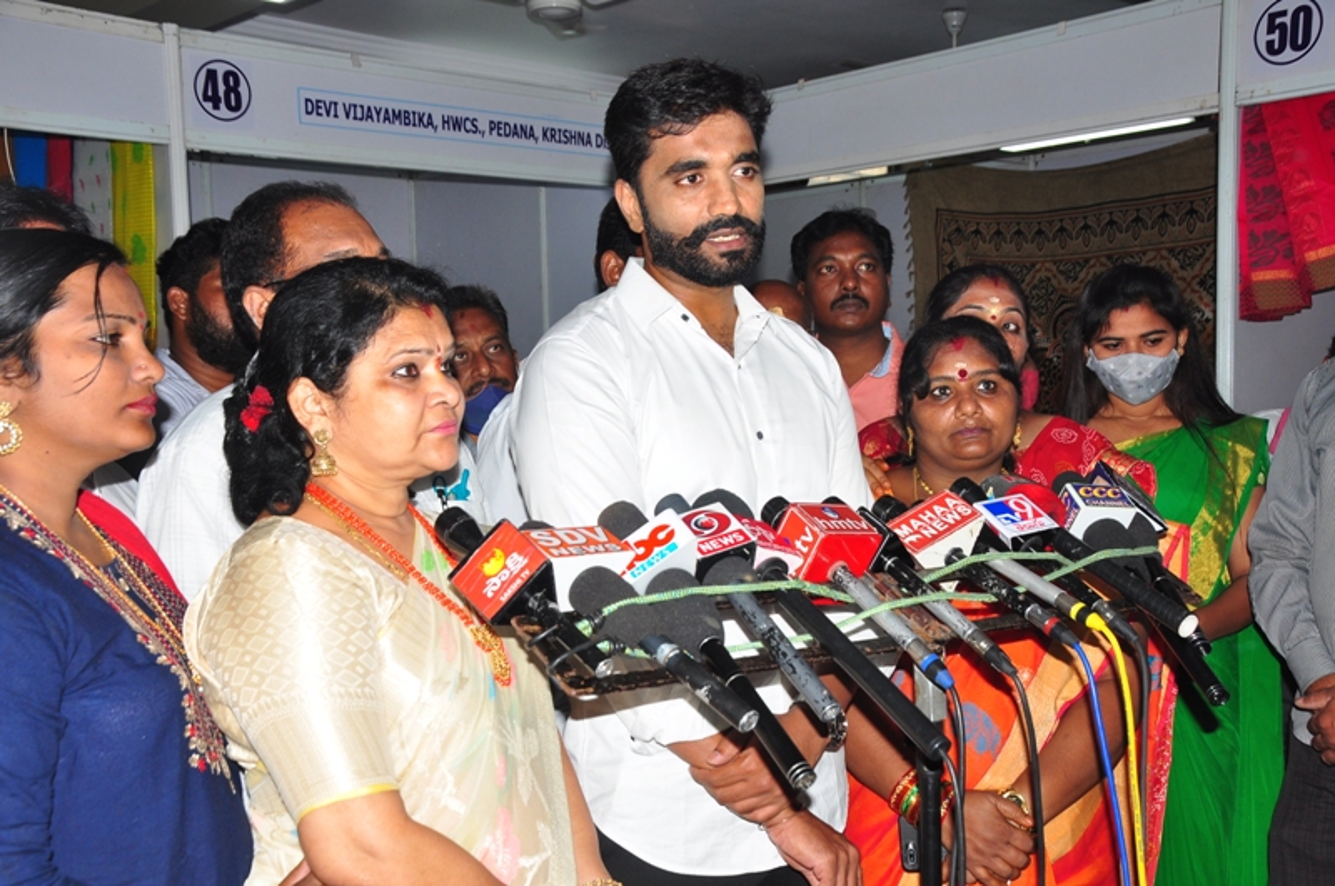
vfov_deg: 34.1
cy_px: 443
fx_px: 1444
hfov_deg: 49.6
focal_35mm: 39
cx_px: 668
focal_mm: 26
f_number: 7.1
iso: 320
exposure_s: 1/160
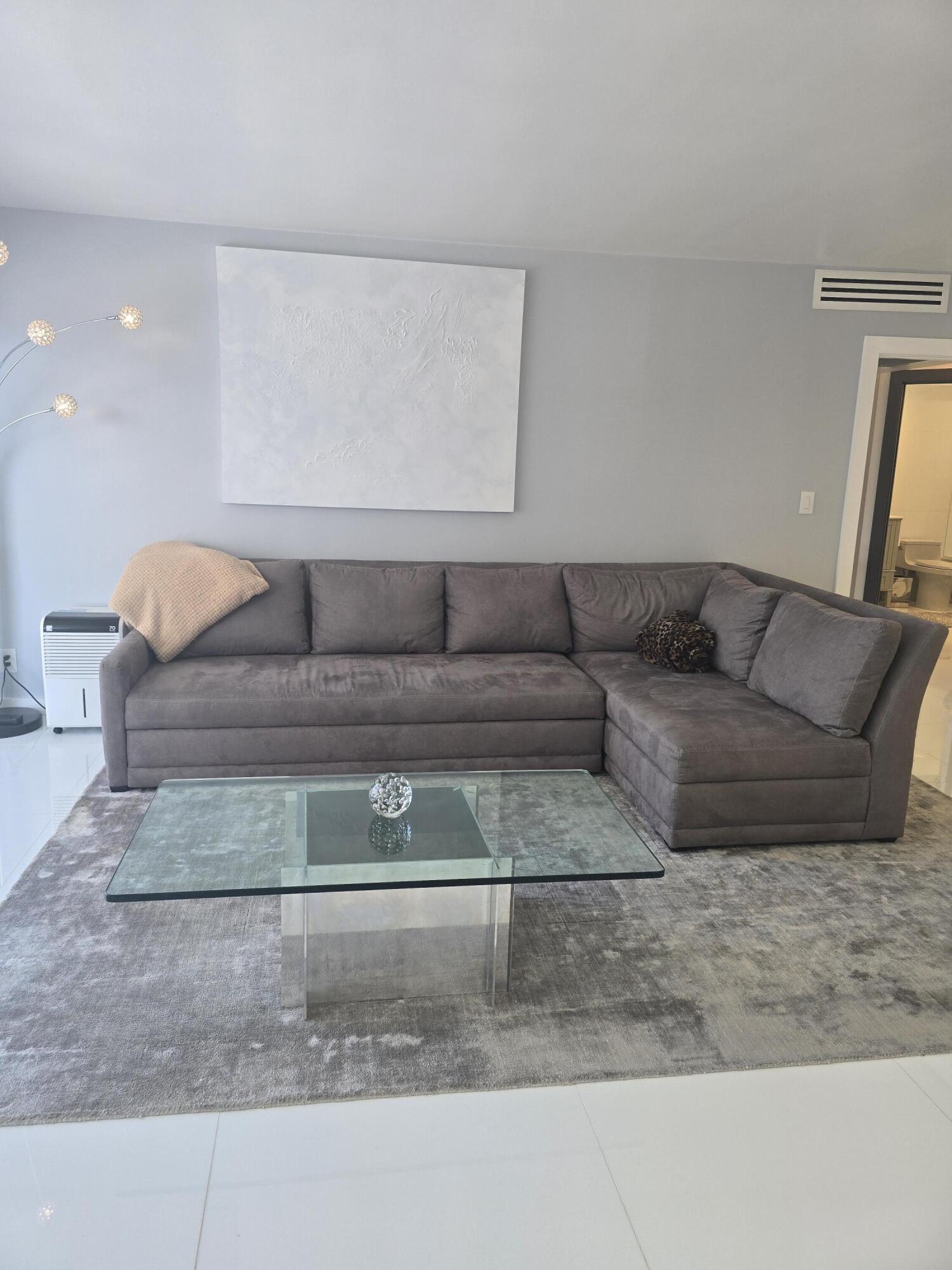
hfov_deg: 58.9
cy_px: 635
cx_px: 476
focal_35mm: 23
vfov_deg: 73.9
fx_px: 843
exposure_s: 1/120
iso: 80
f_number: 1.7
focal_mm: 6.3
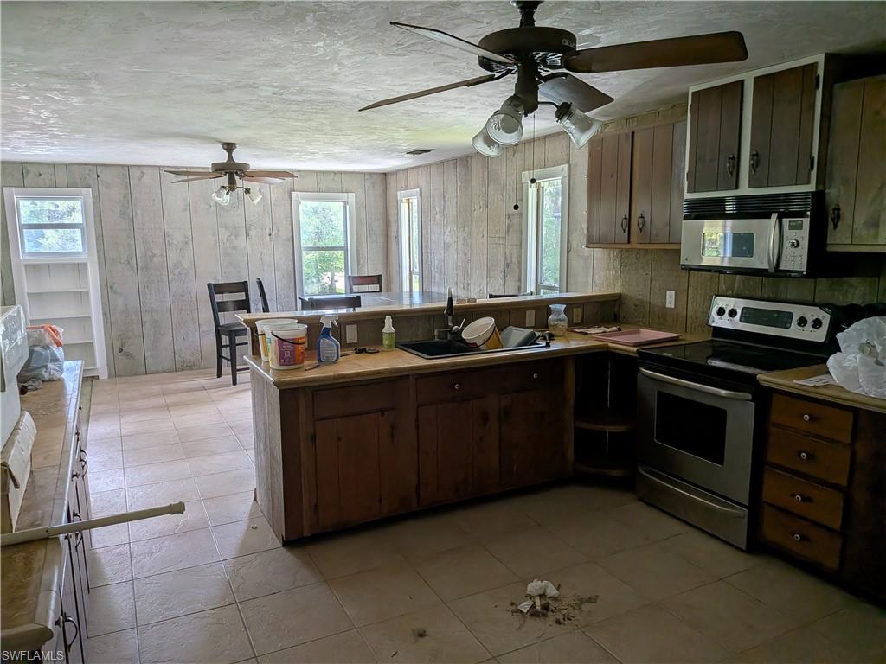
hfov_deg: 71.6
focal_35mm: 24
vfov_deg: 56.8
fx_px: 614
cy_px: 332
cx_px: 443
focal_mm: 4.53
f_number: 1.7
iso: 30
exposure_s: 1/505
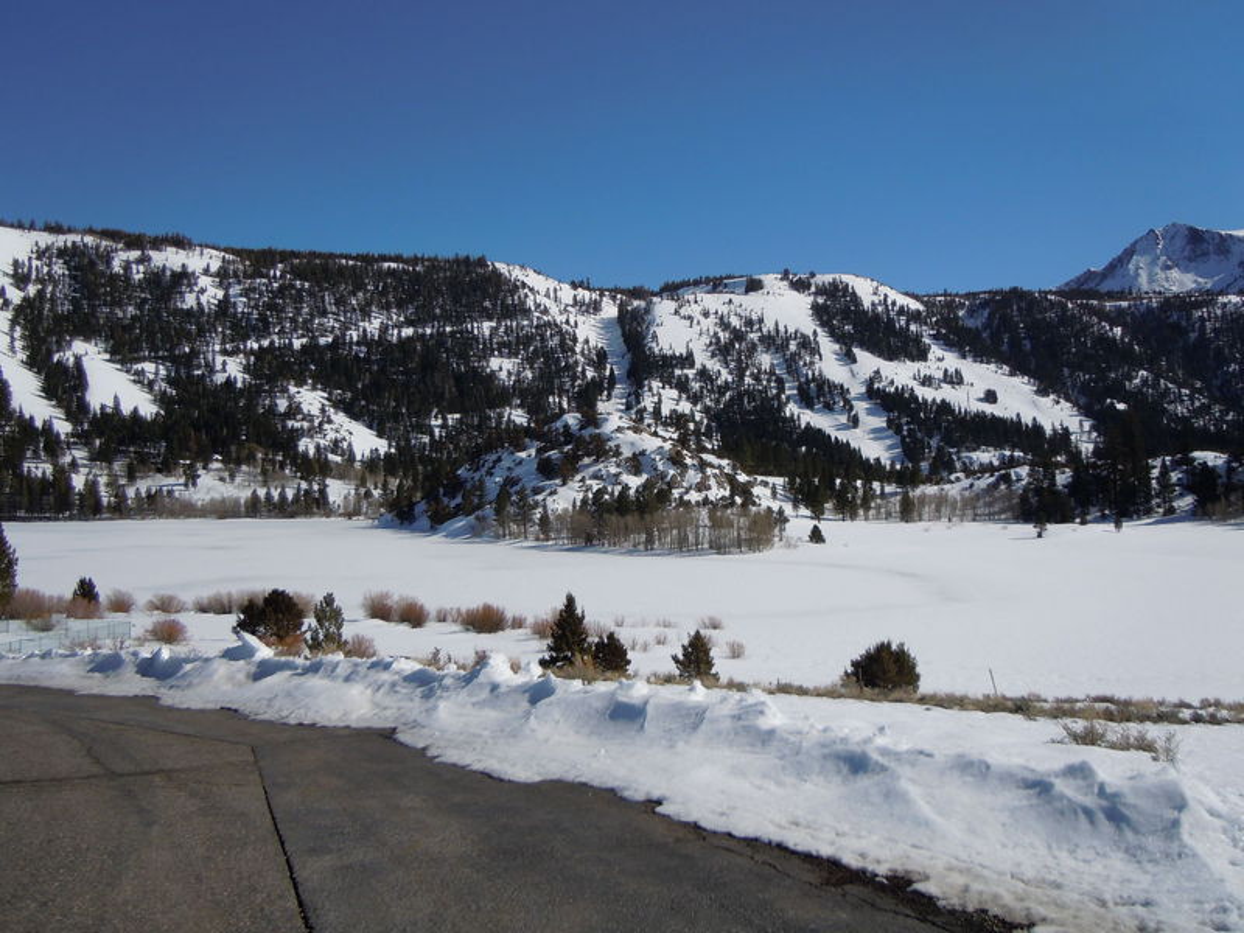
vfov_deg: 46.8
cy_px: 466
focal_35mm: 30
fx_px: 1078
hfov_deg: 60.0
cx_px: 622
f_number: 7
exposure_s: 1/640
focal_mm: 5.4
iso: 100
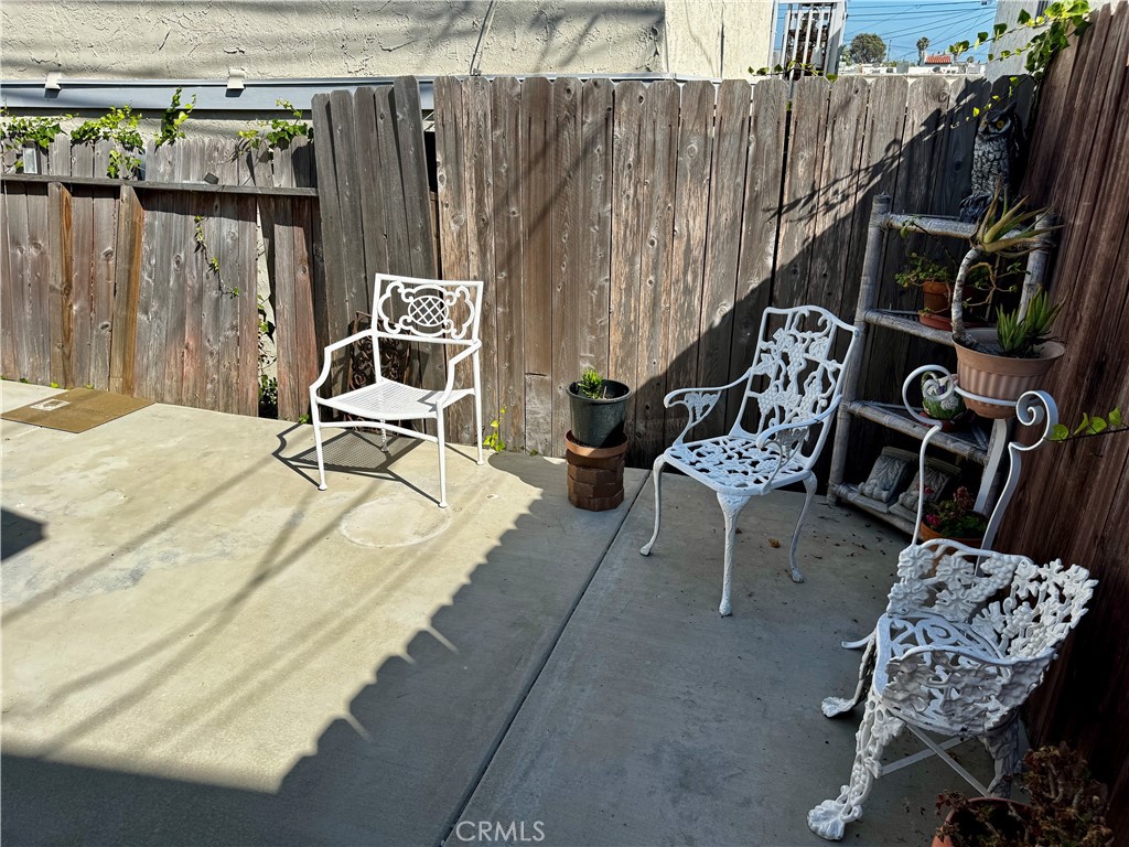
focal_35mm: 24
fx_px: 783
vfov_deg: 56.8
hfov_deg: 71.6
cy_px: 424
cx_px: 564
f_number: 1.78
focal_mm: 6.76
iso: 80
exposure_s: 1/1311
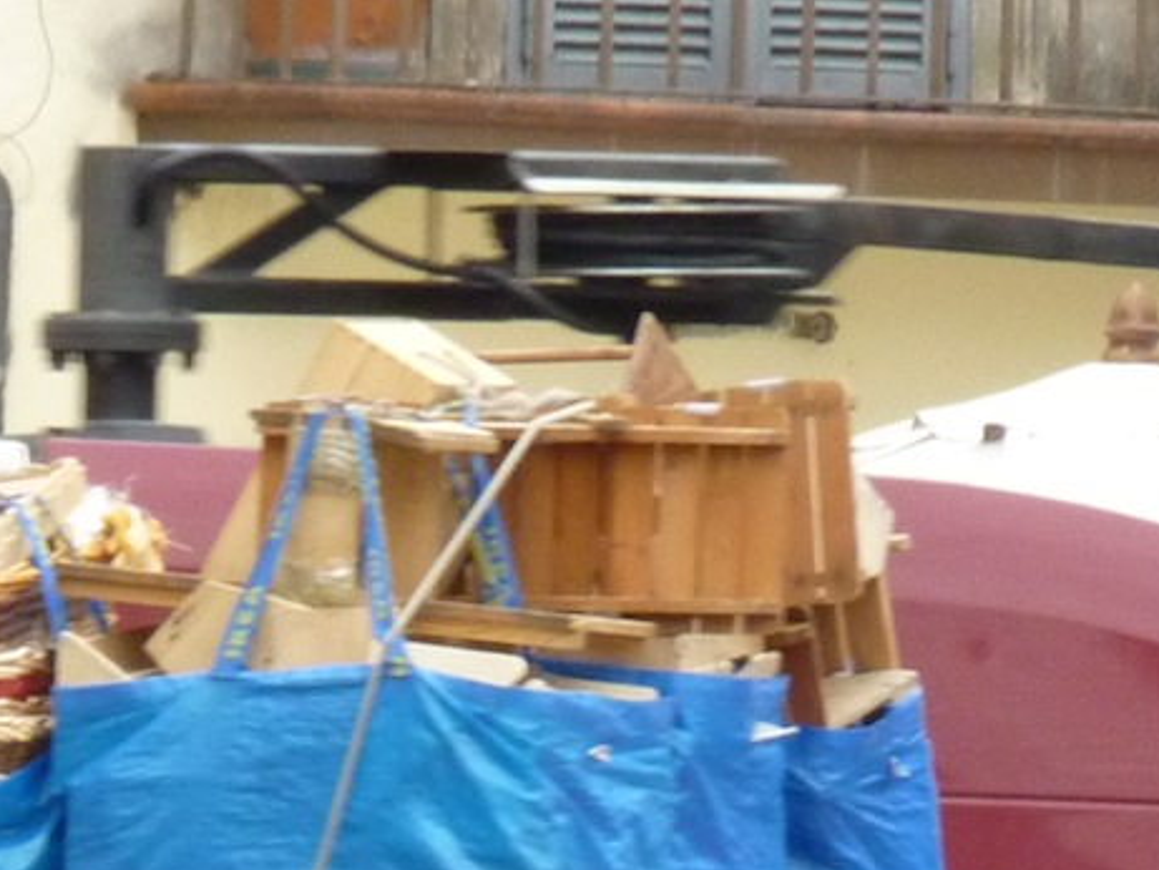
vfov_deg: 1.3
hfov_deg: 1.7
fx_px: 39552
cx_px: -426
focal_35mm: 1181
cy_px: 1189
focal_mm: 55.8
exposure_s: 1/80
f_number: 8
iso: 250
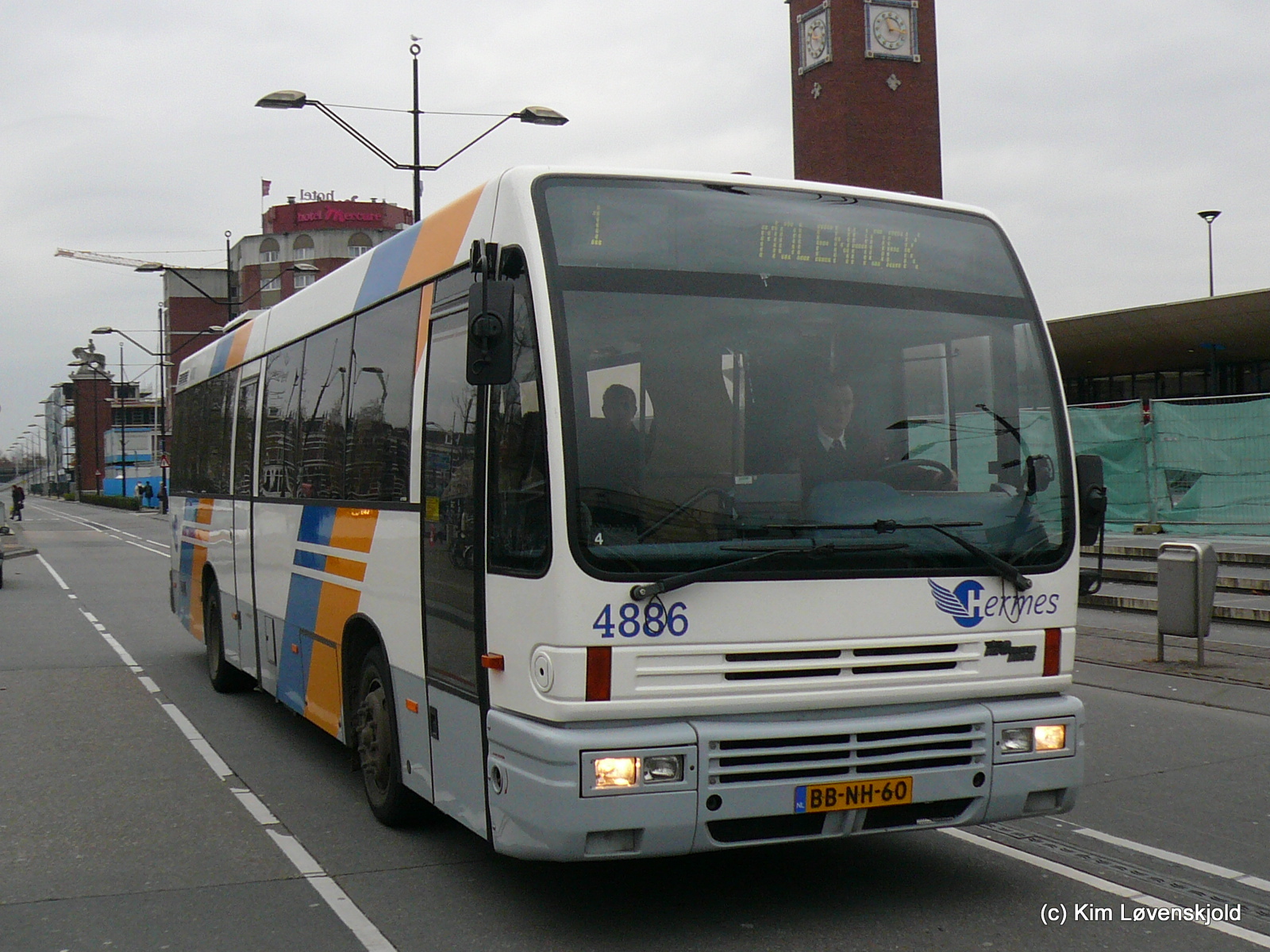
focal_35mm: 42
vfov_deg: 34.3
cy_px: 476
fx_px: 1541
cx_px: 635
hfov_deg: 44.8
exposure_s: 1/320
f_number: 2.8
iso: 100
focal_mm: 4.6
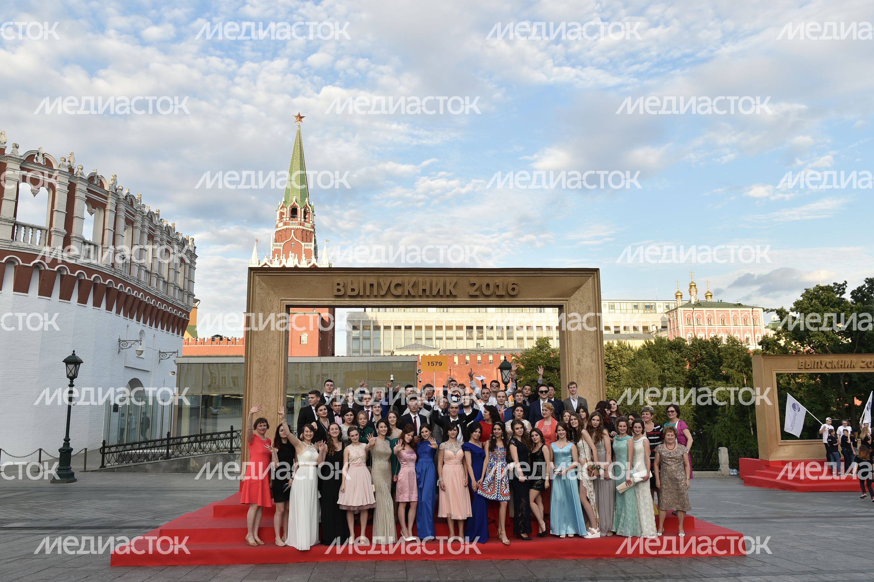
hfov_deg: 65.5
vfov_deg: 46.4
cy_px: 291
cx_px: 437
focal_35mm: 28
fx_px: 679
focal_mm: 28
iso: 400
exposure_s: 1/320
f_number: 6.3
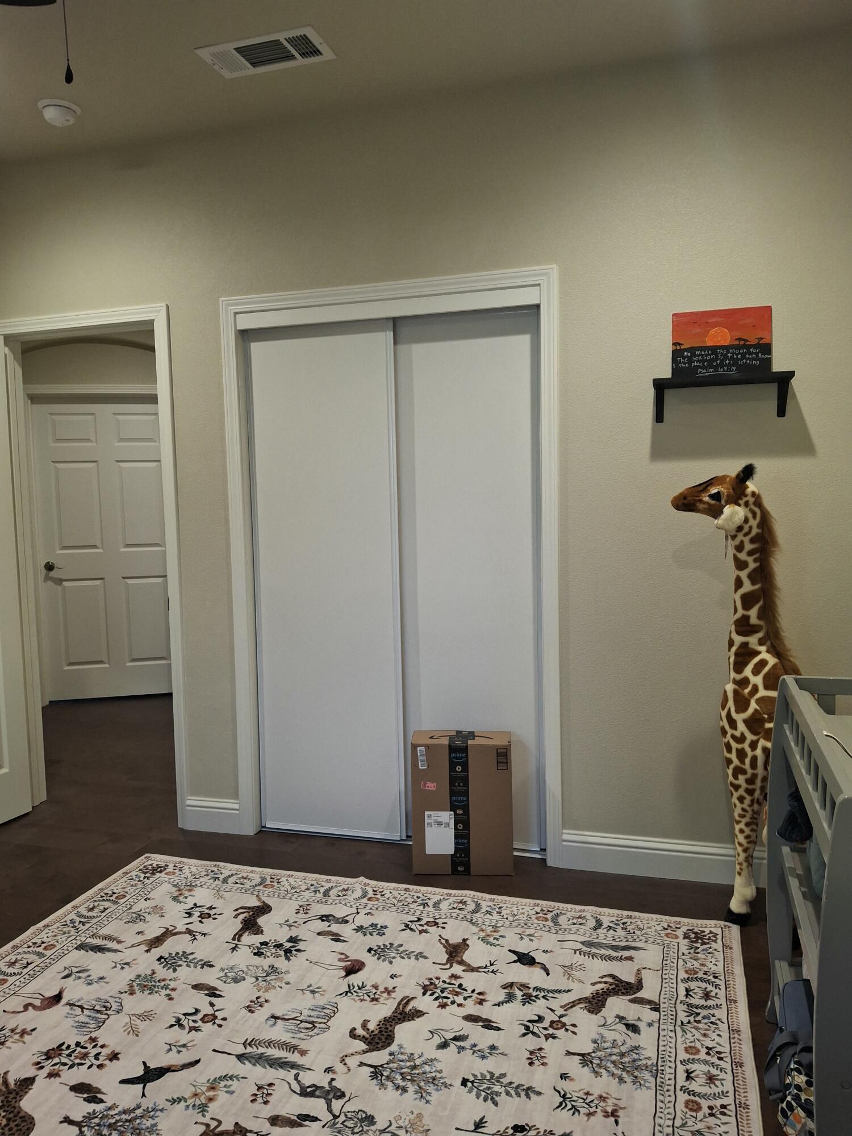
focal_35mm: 25
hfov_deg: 54.9
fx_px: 820
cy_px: 568
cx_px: 426
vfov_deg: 69.4
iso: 125
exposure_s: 1/100
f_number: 1.8
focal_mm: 4.69
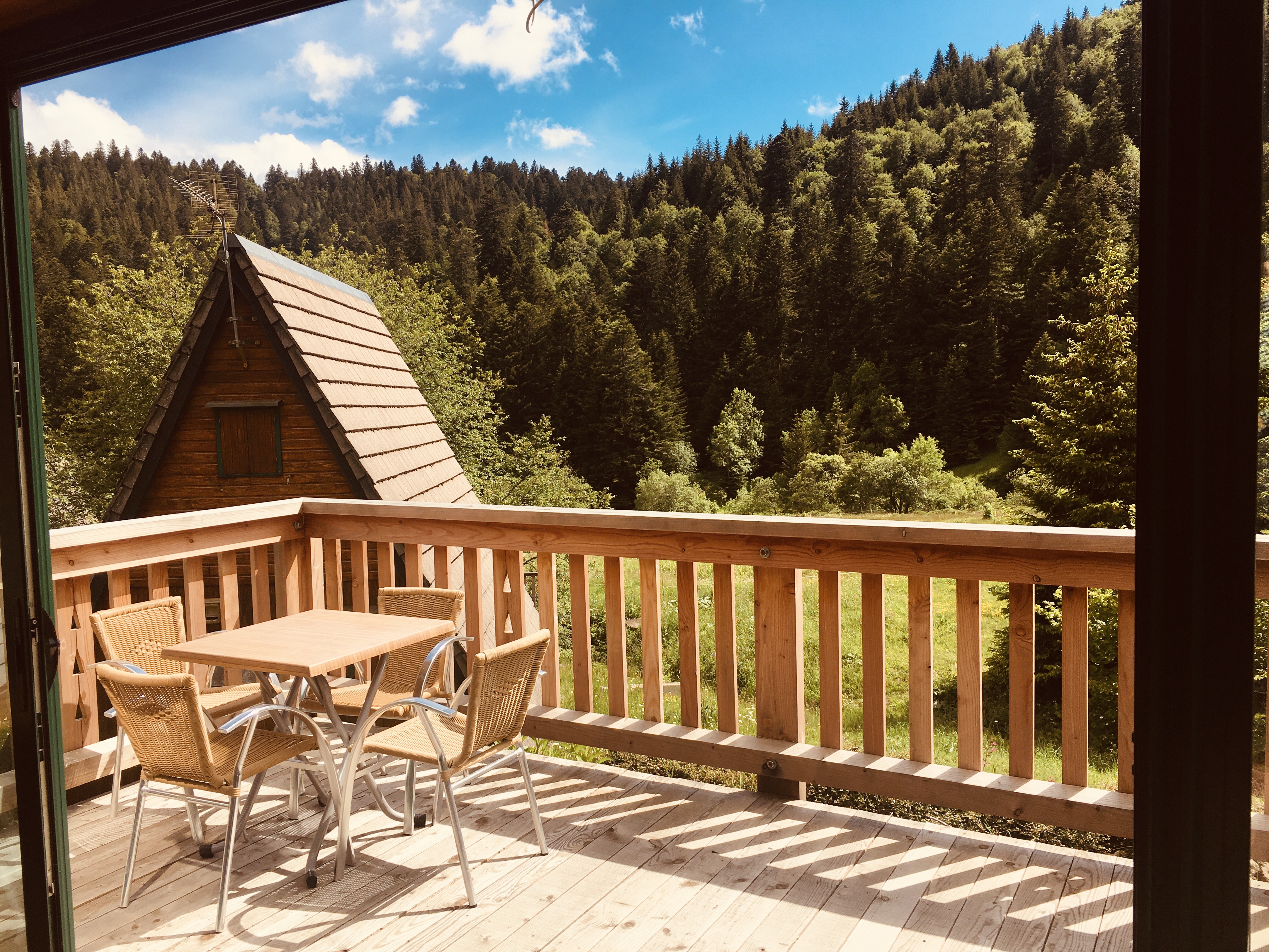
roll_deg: +1.2
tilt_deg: -3.1
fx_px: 1063
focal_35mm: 29
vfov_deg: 48.2
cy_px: 476
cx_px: 634
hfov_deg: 61.7
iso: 25
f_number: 2.2
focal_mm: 4.15
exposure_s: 1/1508
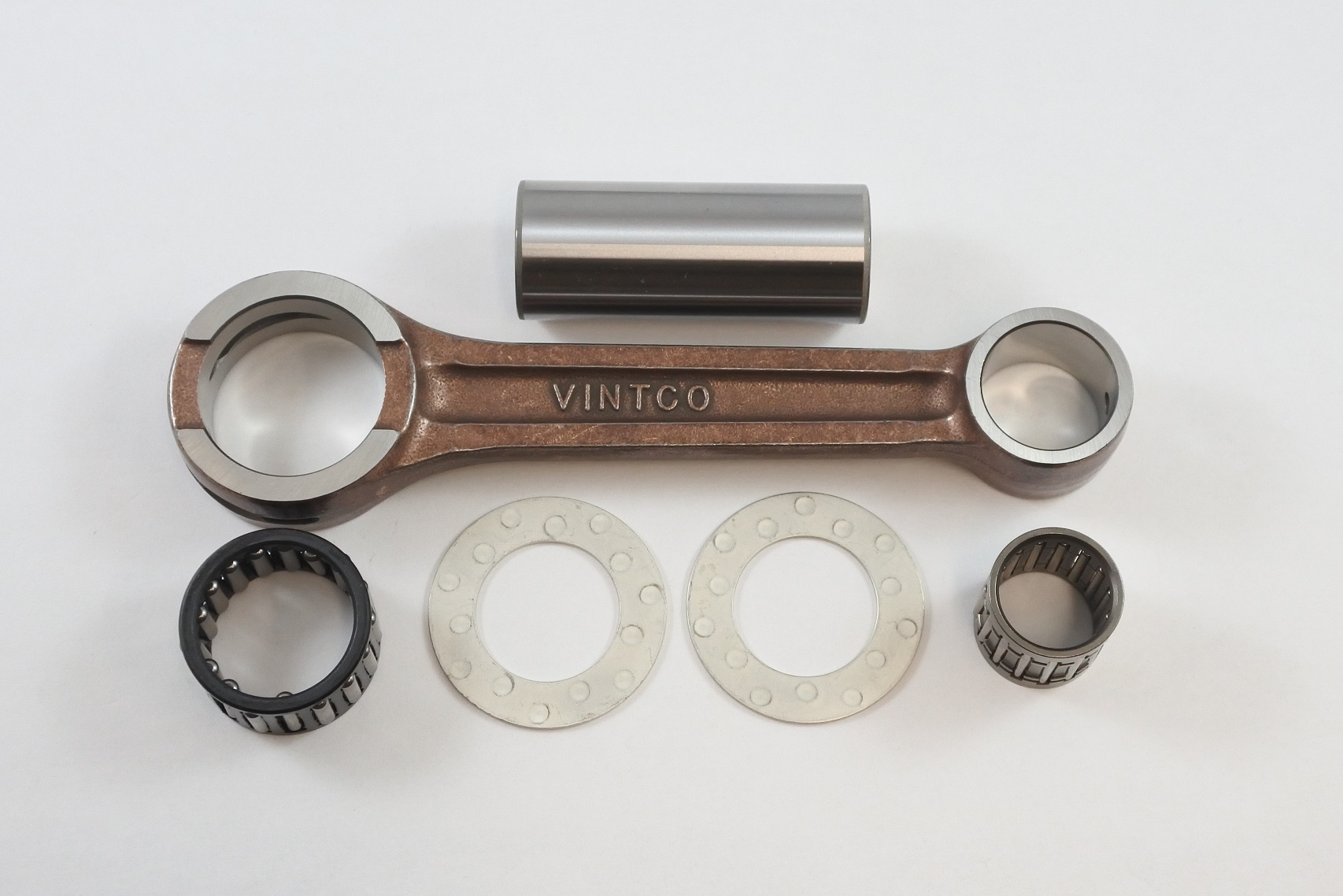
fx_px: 1567
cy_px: 448
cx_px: 672
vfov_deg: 31.9
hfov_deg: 46.4
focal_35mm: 42
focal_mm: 15.7
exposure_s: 1/125
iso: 400
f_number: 4.2
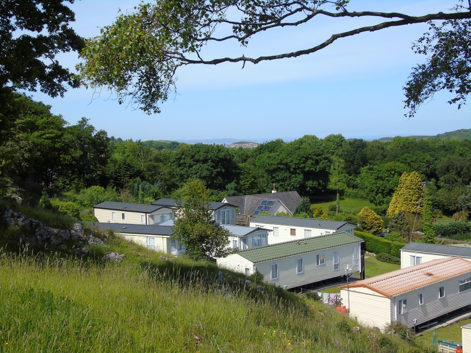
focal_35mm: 46
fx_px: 626
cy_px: 176
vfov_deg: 31.5
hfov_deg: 41.2
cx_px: 236
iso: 80
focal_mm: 8.2
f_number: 4.1
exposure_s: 1/640
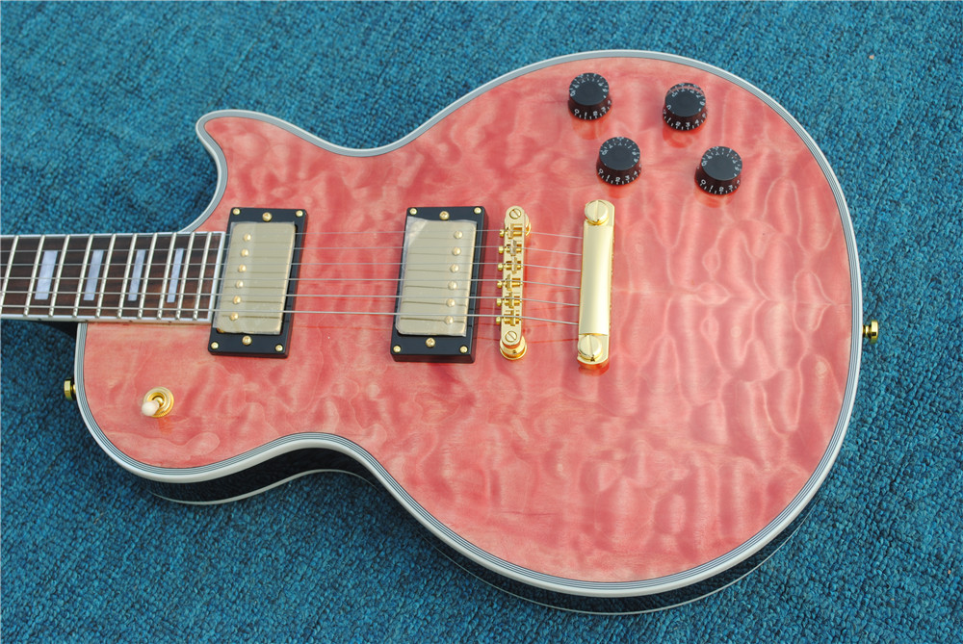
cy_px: 322
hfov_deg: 33.4
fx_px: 1607
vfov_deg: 22.7
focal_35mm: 60
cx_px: 482
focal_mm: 40
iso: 100
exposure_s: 1/250
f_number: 8
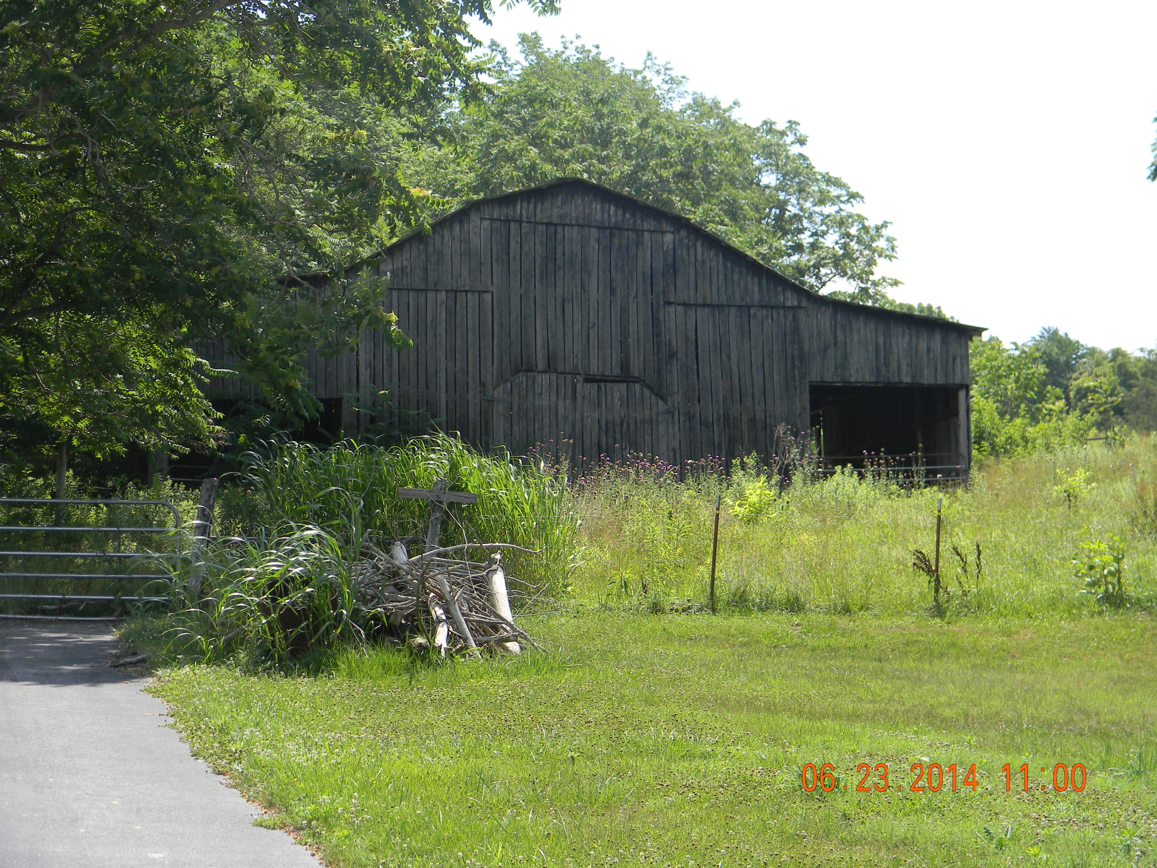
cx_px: 578
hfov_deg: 29.0
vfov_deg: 21.9
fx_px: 2239
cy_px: 434
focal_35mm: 67
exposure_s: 1/306
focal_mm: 12.2
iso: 80
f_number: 4.3
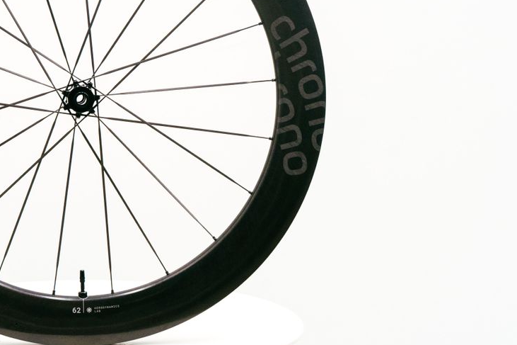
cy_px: 90
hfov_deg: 23.8
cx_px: 100
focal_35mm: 84
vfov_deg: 16.2
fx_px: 1206
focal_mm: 48
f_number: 8
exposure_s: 1/125
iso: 3200
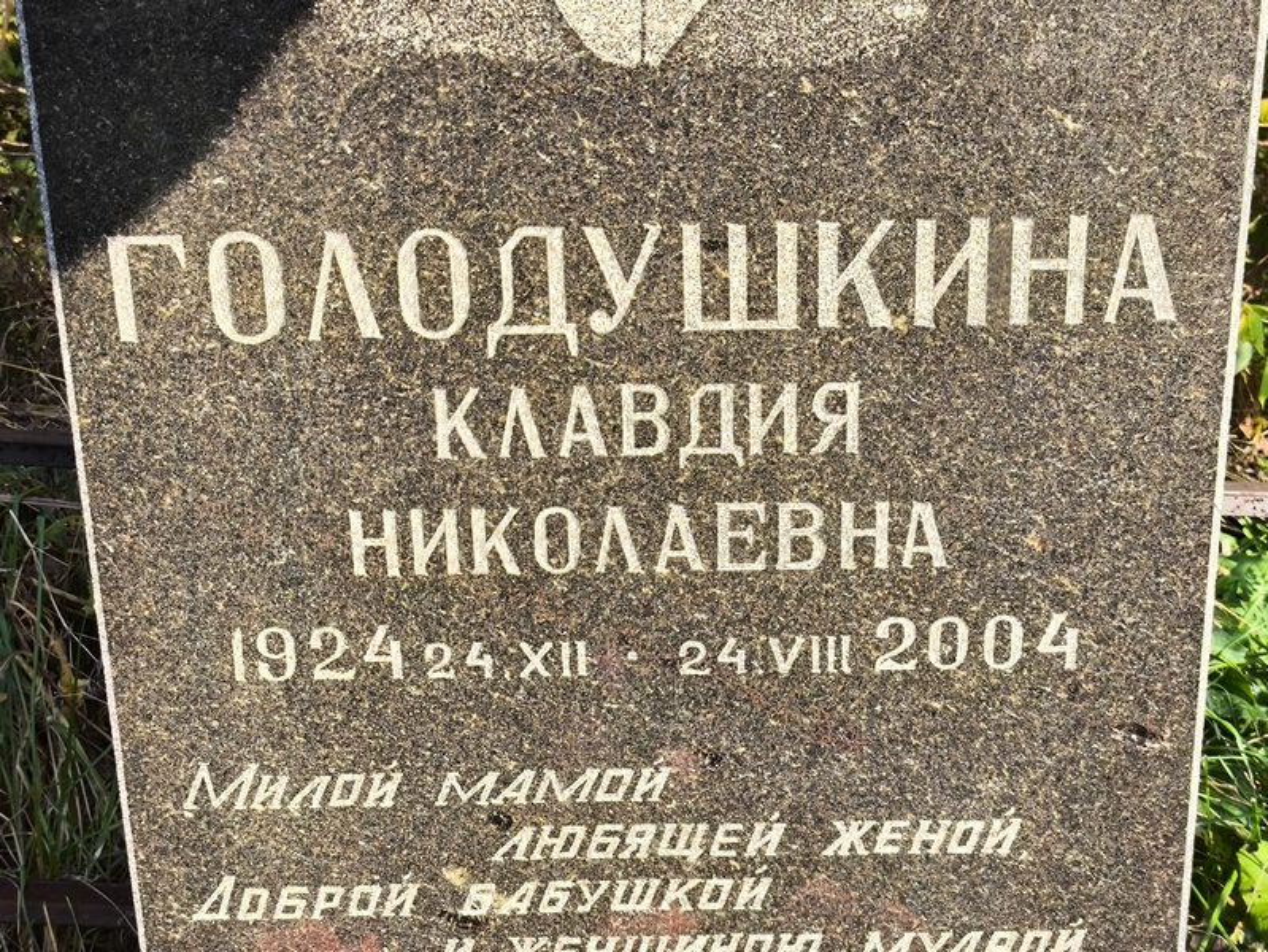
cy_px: 476
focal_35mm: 50
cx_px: 634
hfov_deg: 38.2
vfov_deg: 29.1
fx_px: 1832
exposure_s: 1/232
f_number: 1.7
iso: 50
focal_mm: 4.71
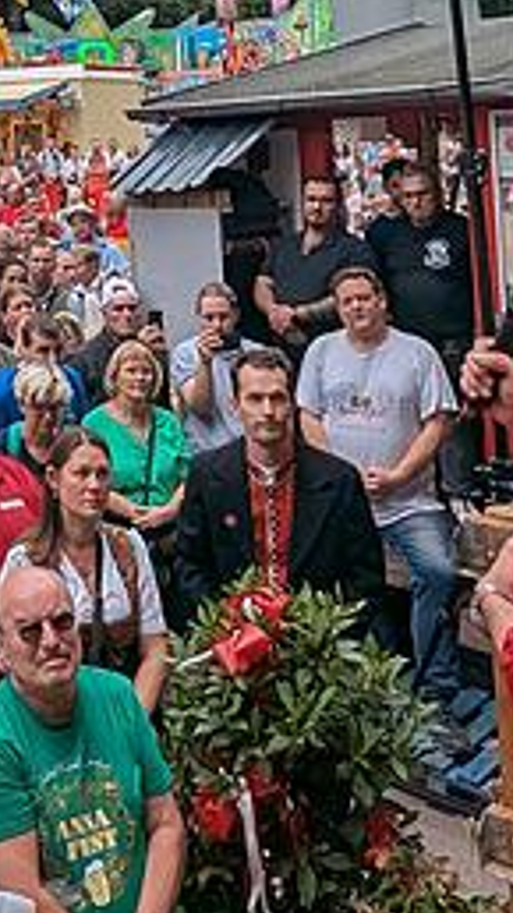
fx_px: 1065
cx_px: -42
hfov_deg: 25.3
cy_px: 14
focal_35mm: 44
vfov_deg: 40.9
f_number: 2.2
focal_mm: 1.95
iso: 43
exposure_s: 1/650
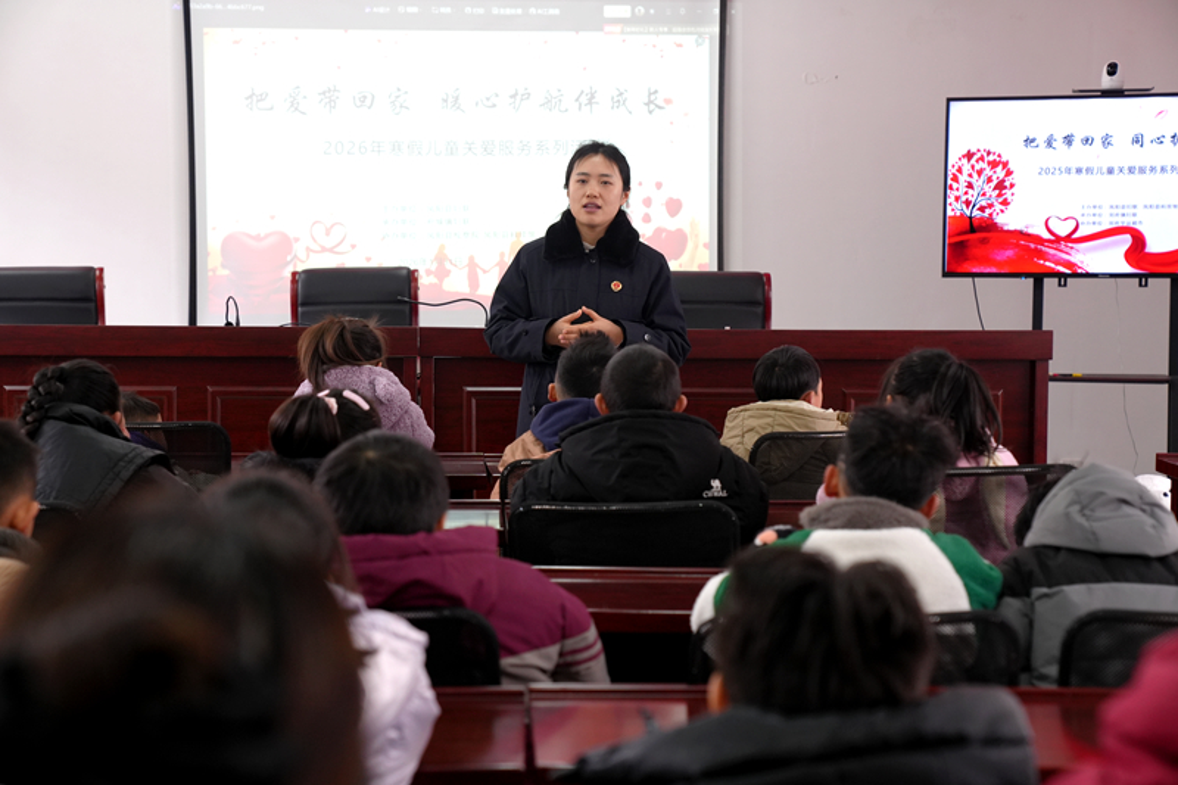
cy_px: 392
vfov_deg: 19.4
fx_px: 2290
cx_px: 589
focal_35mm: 70
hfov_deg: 28.8
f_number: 4
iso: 1250
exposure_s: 1/160
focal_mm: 70
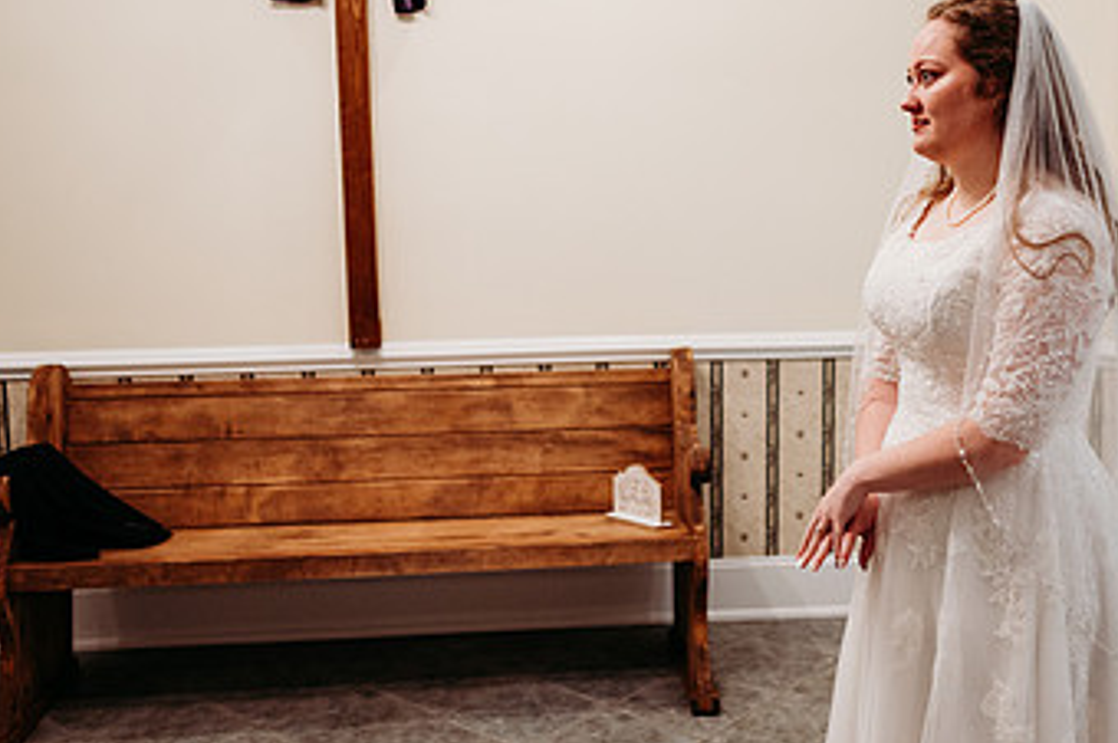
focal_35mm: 41
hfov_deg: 47.3
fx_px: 1272
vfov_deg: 32.4
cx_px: 651
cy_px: 288
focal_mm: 24
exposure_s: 1/200
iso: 800
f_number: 2.2
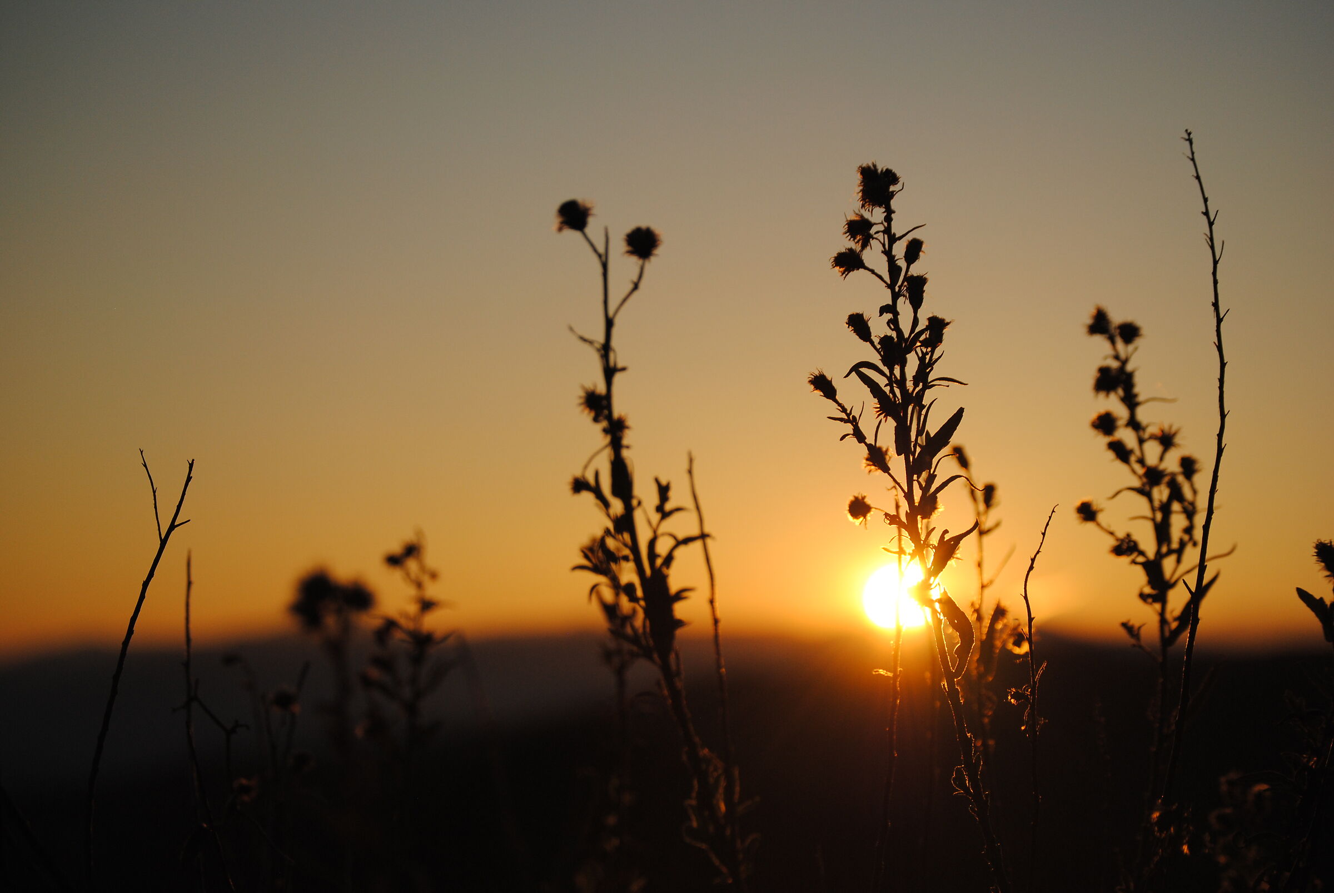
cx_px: 667
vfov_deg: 16.6
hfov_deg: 24.6
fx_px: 3061
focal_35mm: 82
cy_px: 446
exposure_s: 1/4000
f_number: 5
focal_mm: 55
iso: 200
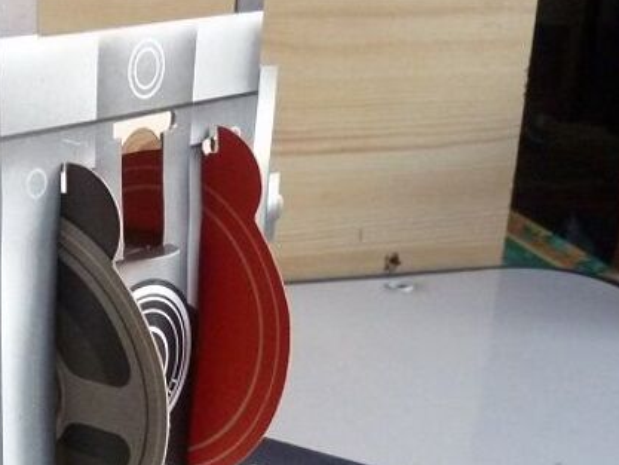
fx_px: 1073
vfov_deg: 23.6
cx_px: -56
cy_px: 443
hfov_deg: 29.2
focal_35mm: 60
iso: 400
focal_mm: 4.1
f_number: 3.3
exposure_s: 1/8
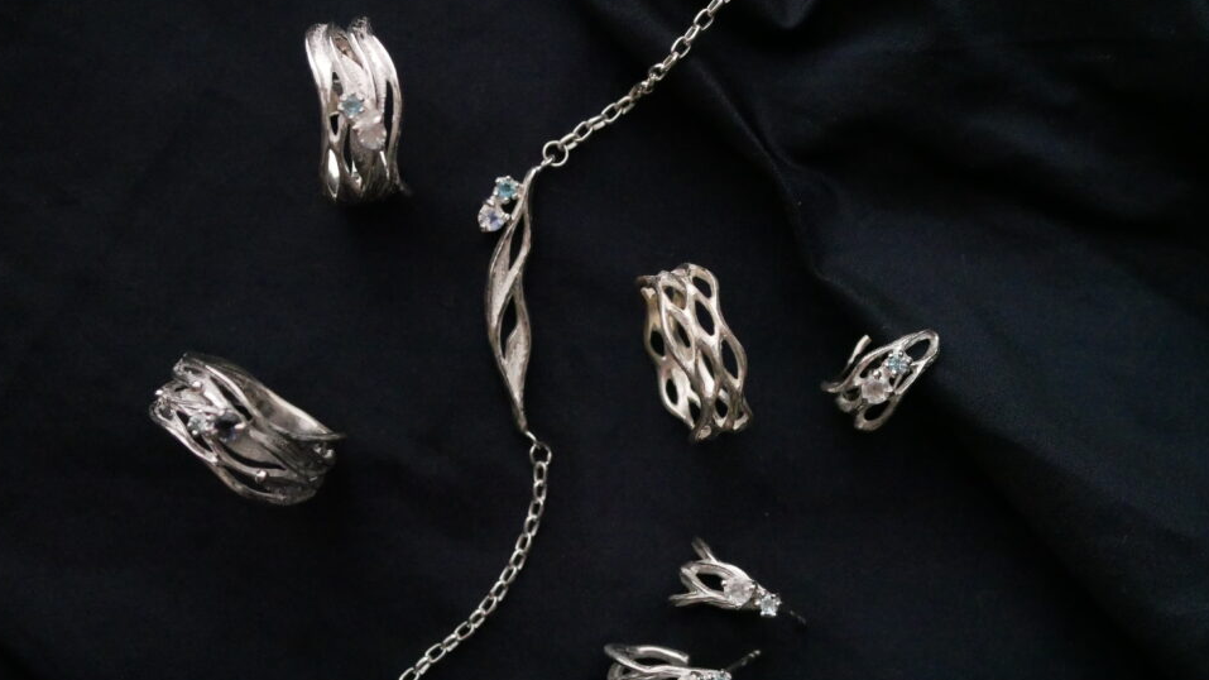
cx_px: 590
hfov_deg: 30.2
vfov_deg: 17.2
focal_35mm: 70
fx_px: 2244
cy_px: 416
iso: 6400
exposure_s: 1/2500
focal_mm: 30
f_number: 4
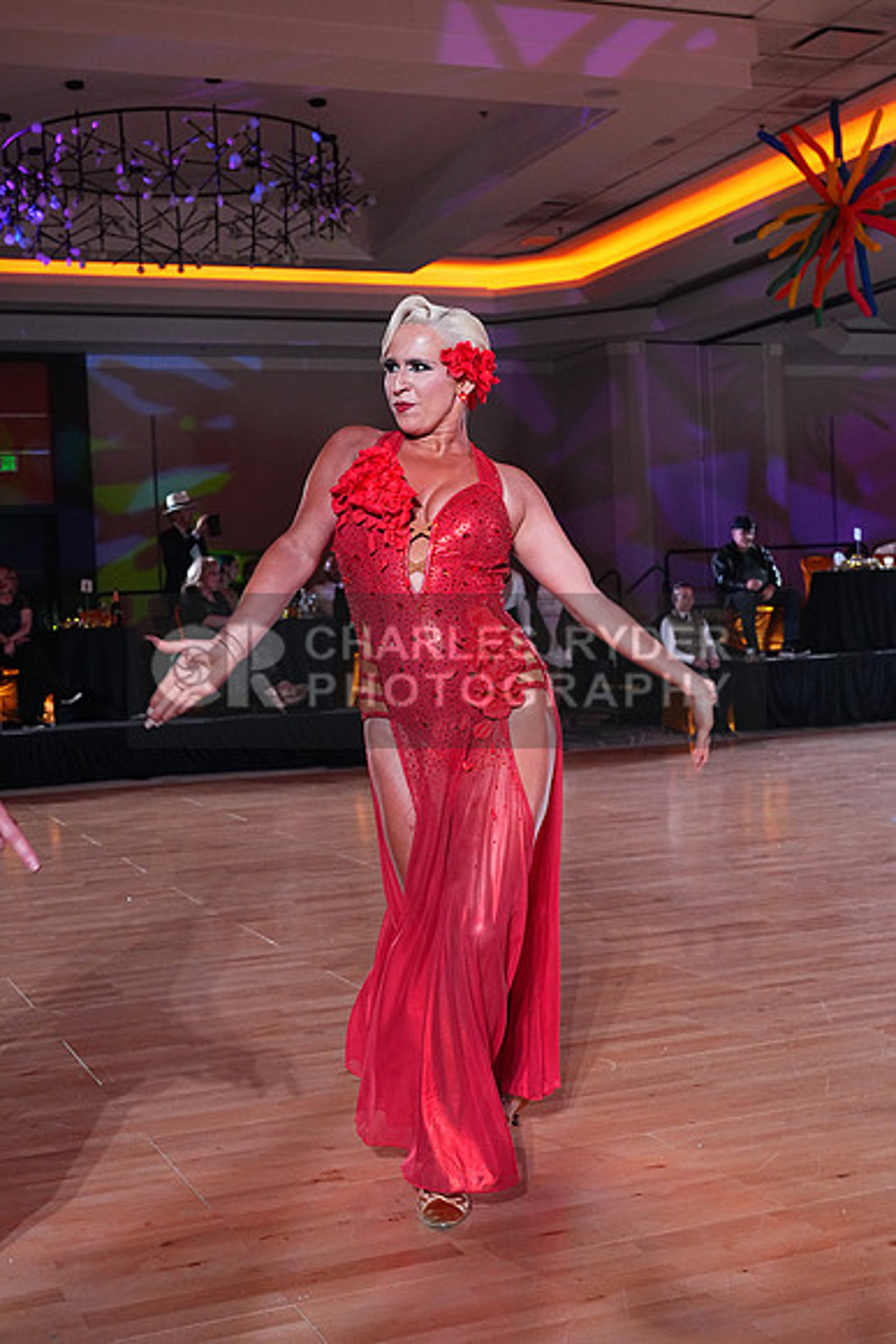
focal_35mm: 44
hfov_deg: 30.5
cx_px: 448
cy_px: 672
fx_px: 1642
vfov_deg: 44.5
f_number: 5.6
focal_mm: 44
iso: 5000
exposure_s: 1/400
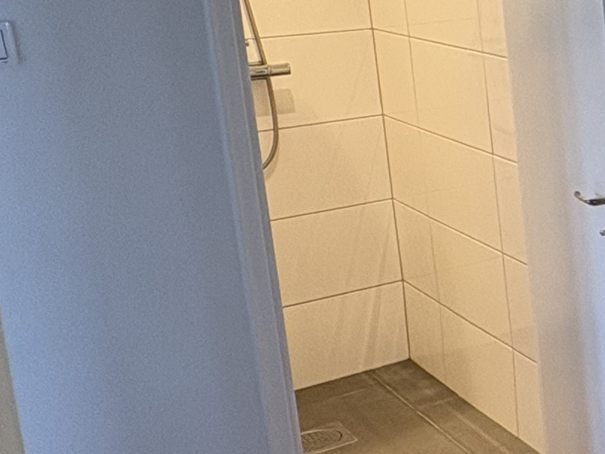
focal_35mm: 69
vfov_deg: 21.1
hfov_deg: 20.6
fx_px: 1206
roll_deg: +1.5
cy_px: 106
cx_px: 1061
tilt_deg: -10.4
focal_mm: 2.22
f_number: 2.2
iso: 125
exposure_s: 1/50
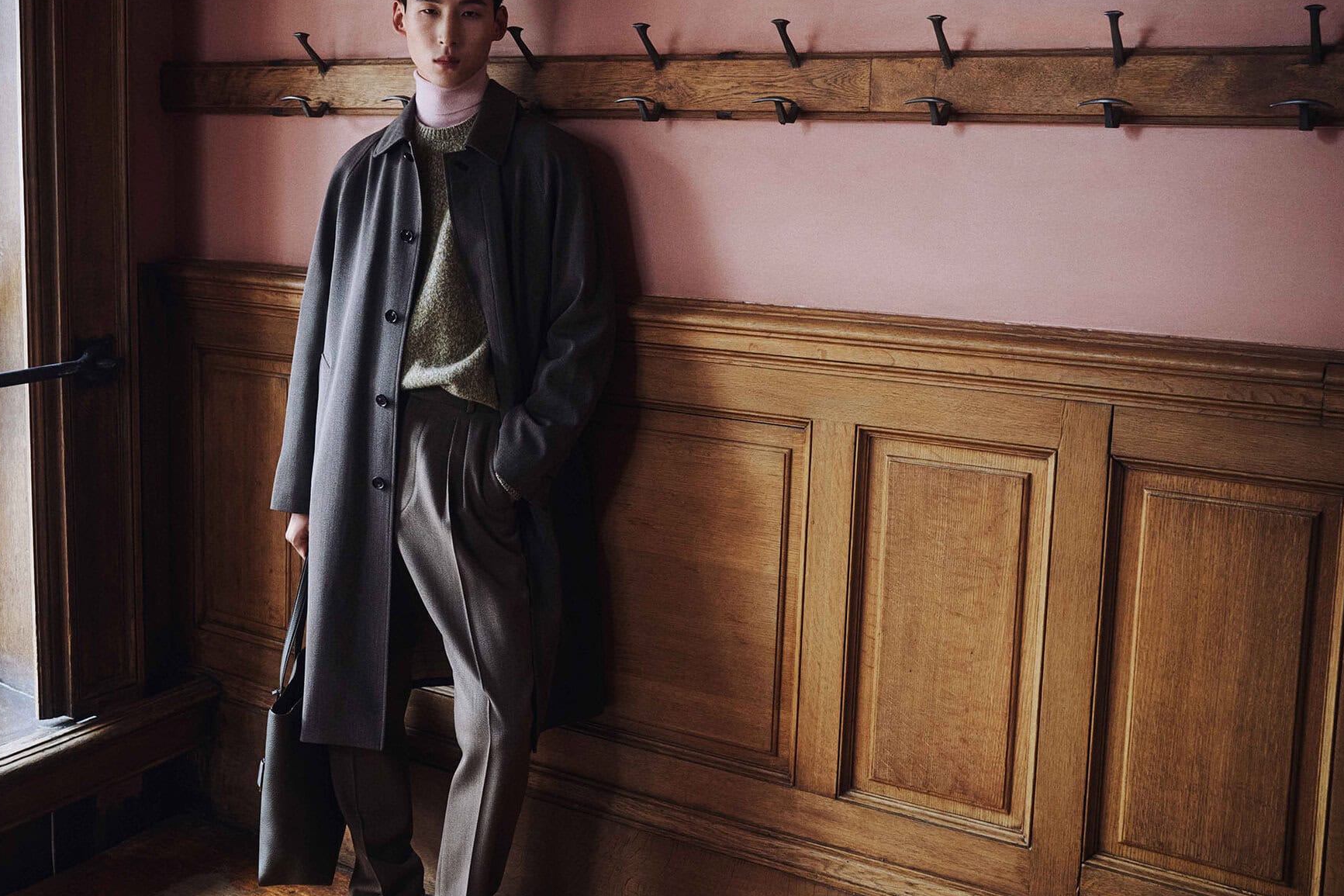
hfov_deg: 47.7
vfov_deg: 32.8
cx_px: 572
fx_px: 1516
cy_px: 360
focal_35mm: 41
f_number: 4
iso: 1600
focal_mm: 33.5
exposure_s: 1/125
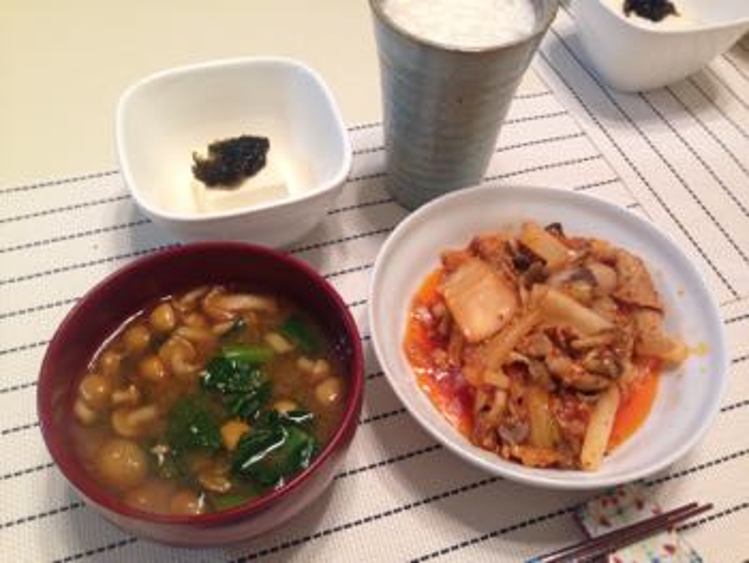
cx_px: 374
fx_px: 715
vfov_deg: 43.0
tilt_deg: -53.3
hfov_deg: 55.3
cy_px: 282
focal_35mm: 33
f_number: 2.4
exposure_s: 1/20
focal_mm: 4.12
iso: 125
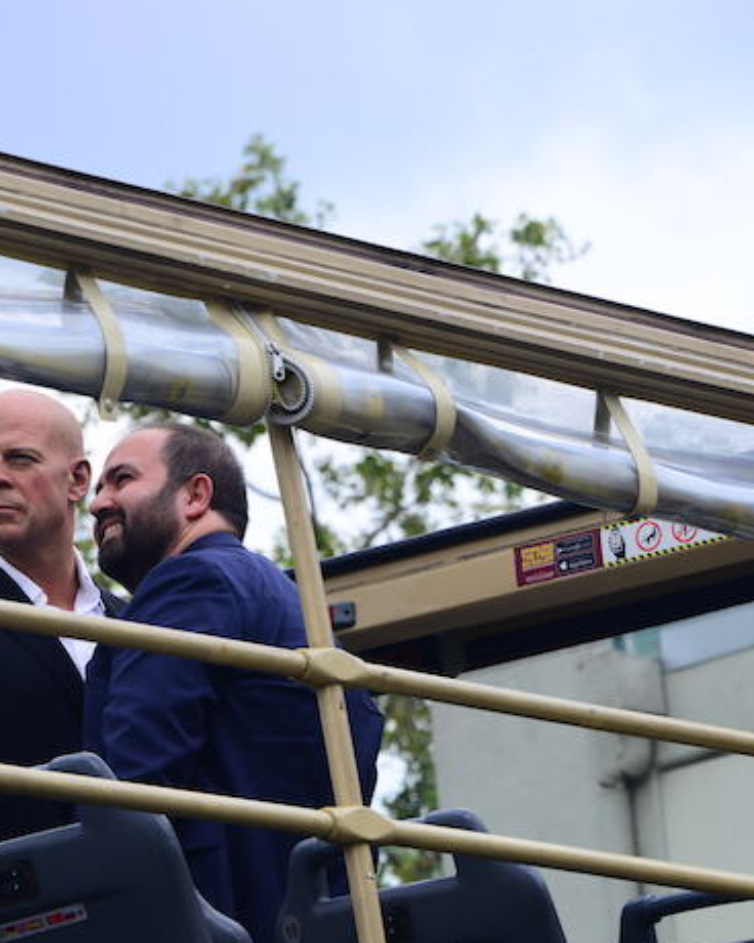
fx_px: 6834
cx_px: 35
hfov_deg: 6.3
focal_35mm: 245
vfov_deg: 7.9
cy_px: 518
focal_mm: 150
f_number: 8
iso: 500
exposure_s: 1/250
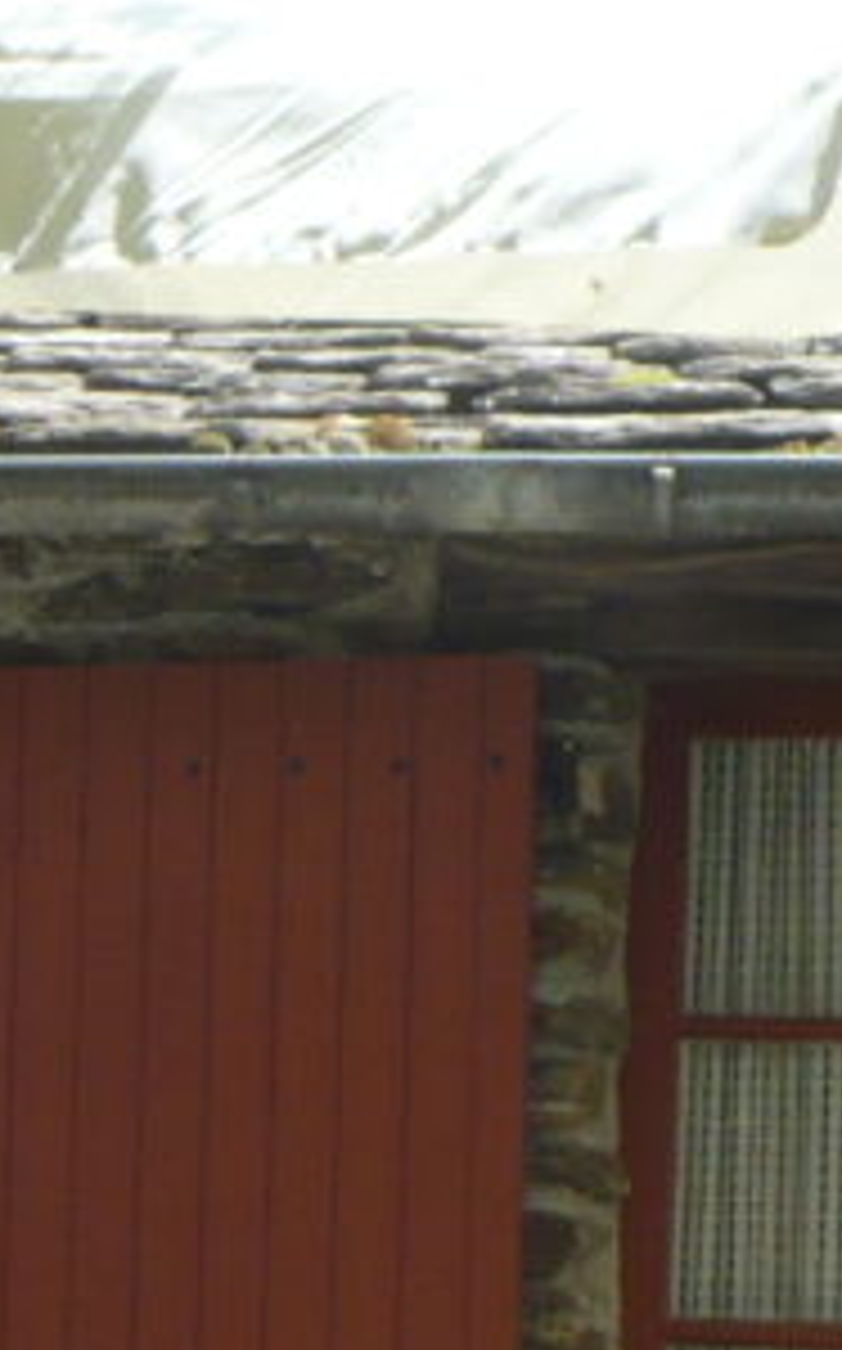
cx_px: -919
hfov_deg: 7.9
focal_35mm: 157
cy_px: 1377
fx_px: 5775
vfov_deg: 13.1
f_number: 2.8
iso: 100
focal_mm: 6.1
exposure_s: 1/320
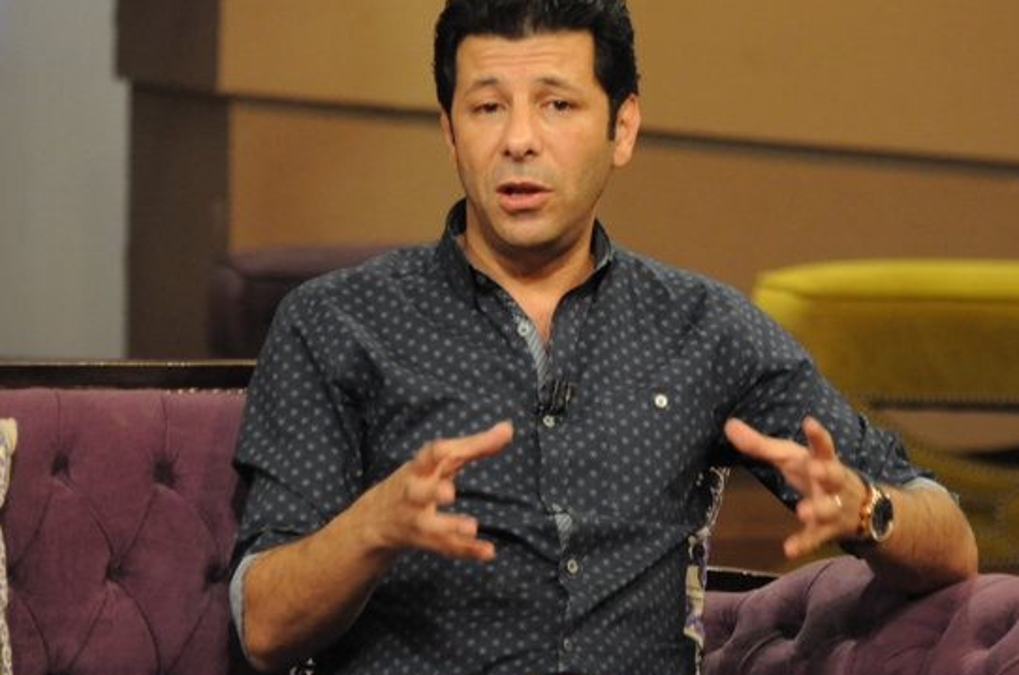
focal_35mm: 378
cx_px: 583
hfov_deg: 5.5
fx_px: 10667
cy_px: 327
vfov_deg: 3.6
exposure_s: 1/60
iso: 2000
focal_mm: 195
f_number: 5.6
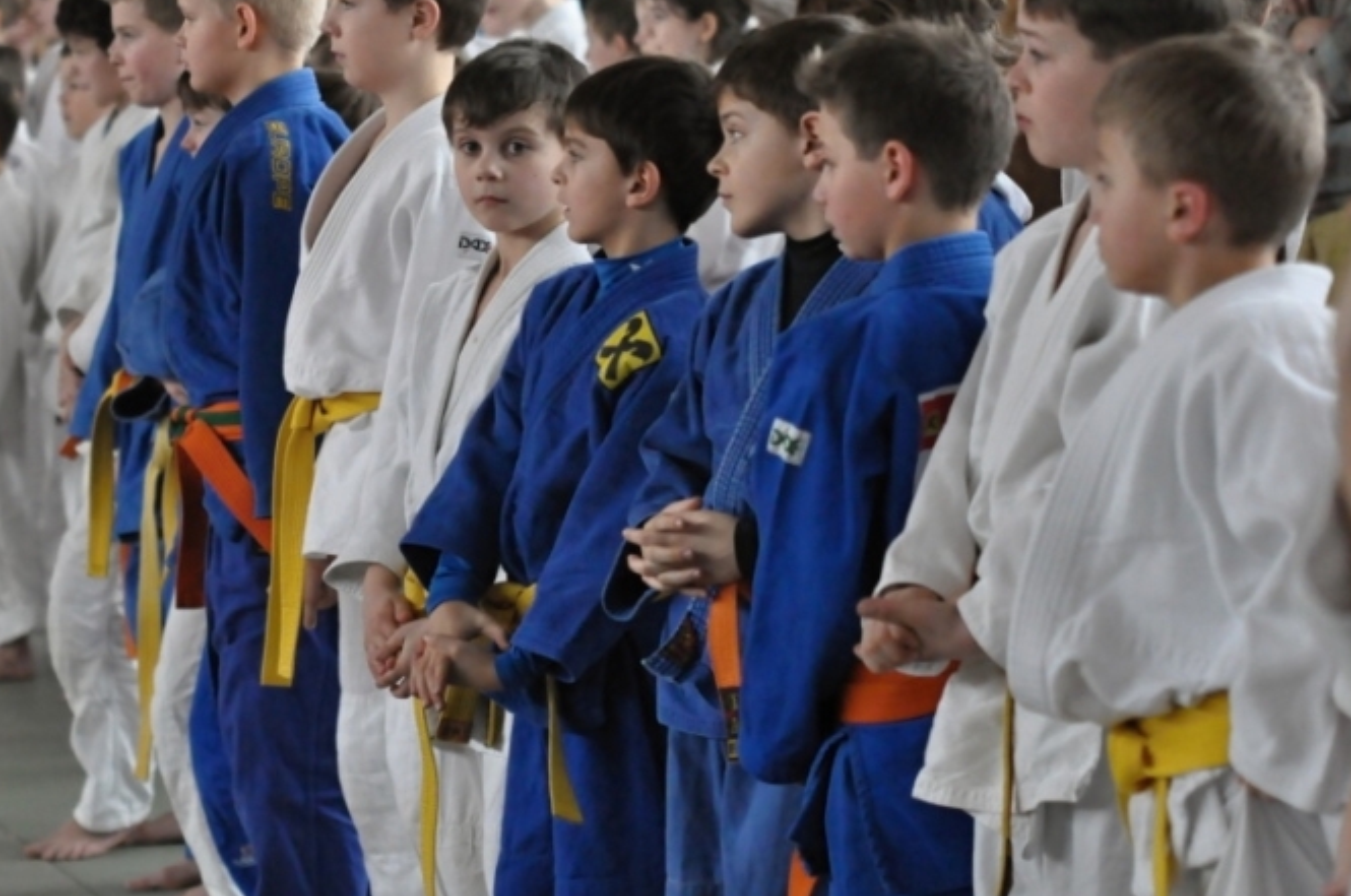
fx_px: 5320
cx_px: 459
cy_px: 328
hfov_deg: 14.4
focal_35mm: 142
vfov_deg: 9.6
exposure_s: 1/400
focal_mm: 70
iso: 3200
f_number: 2.8
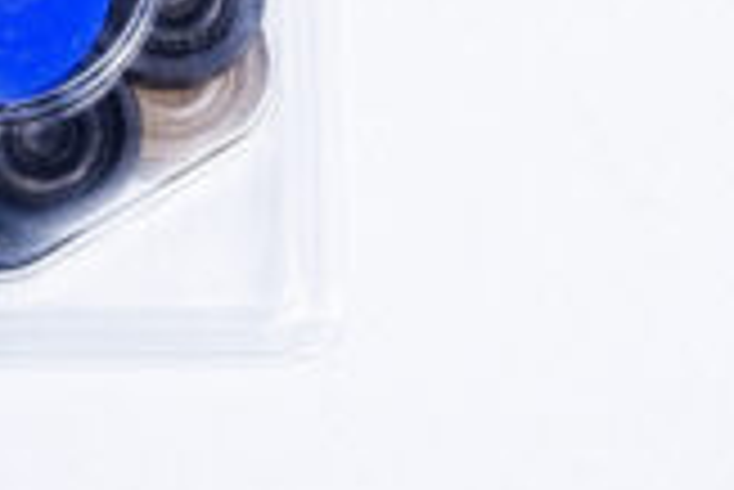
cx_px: -45
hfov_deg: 11.0
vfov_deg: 7.4
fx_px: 3775
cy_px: -128
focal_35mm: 185
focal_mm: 70
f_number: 8
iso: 3200
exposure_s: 1/160
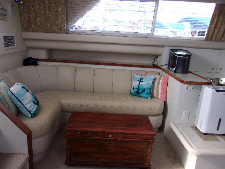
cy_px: 84
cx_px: 112
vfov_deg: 51.4
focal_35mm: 27
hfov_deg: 65.3
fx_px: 175
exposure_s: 1/34
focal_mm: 4.9
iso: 80
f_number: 3
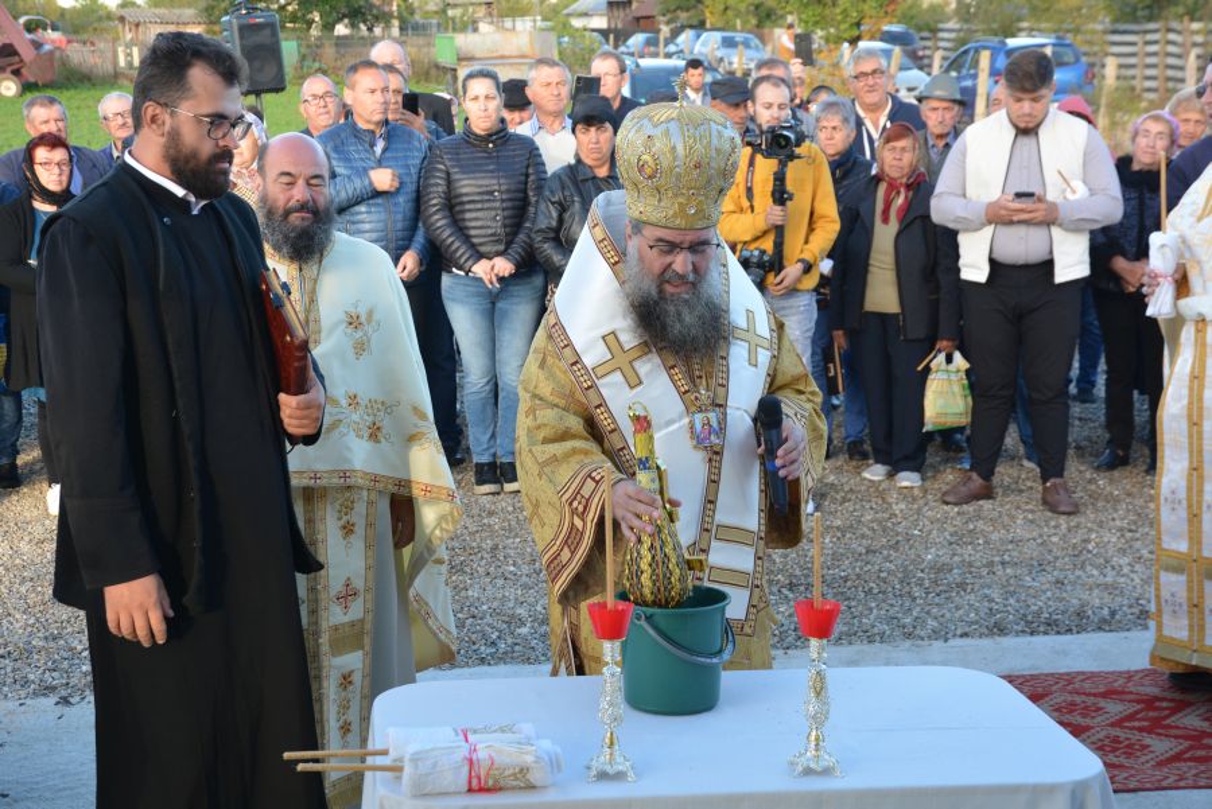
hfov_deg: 35.0
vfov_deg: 23.8
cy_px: 404
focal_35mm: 57
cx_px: 606
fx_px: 1920
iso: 360
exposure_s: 1/125
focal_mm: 38
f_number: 5.6
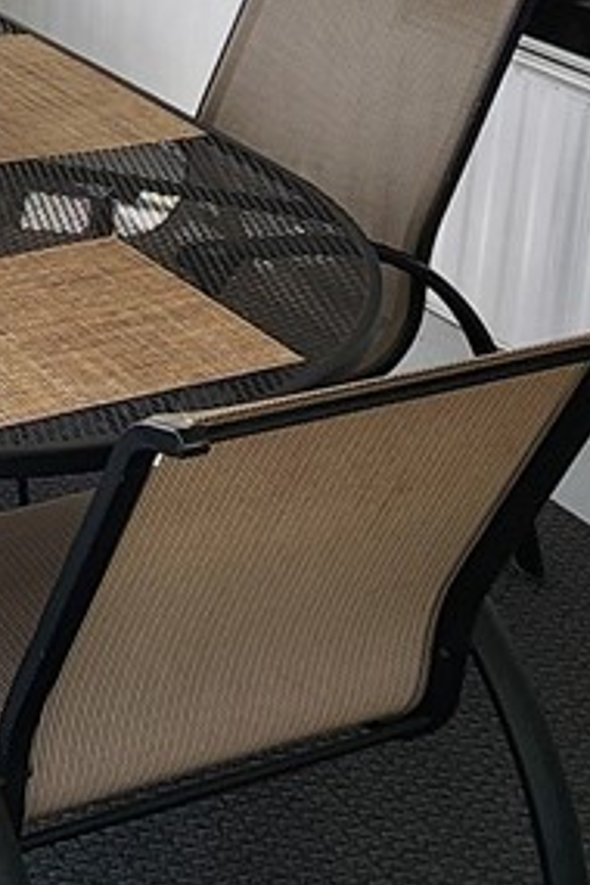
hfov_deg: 15.9
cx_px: -385
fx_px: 1868
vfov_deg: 24.5
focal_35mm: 76
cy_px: -130
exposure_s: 1/204
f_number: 2.2
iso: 50
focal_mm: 2.2
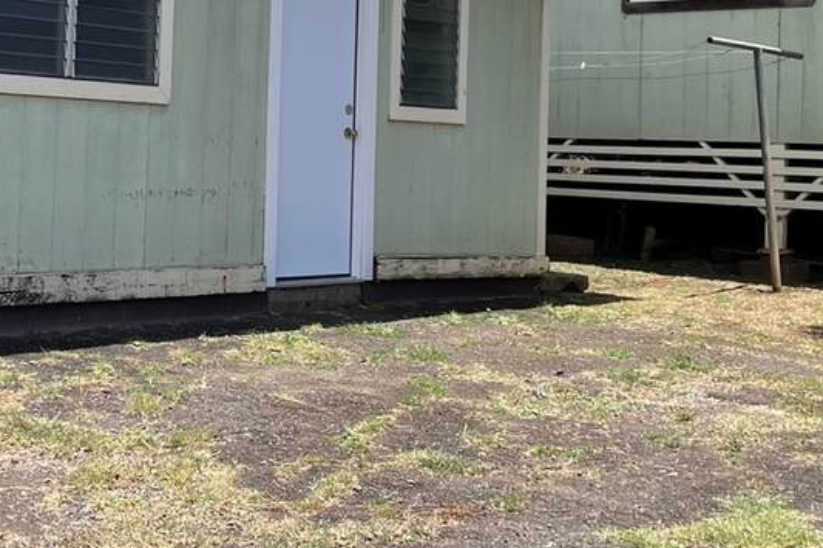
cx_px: 212
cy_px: 74
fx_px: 1485
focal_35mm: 65
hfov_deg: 30.5
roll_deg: -2.2
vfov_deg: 20.6
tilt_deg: +2.5
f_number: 1.6
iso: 32
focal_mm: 4.2
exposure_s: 1/2506
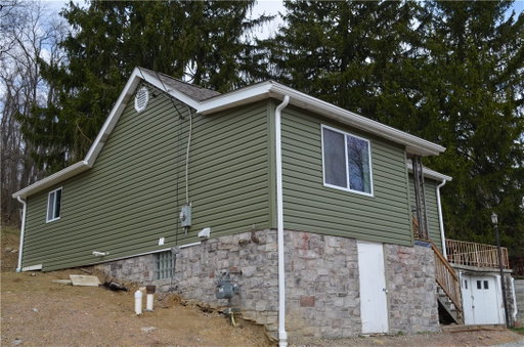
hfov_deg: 49.6
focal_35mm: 39
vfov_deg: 34.1
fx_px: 566
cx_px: 262
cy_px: 174
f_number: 8
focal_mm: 26
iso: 160
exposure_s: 1/250
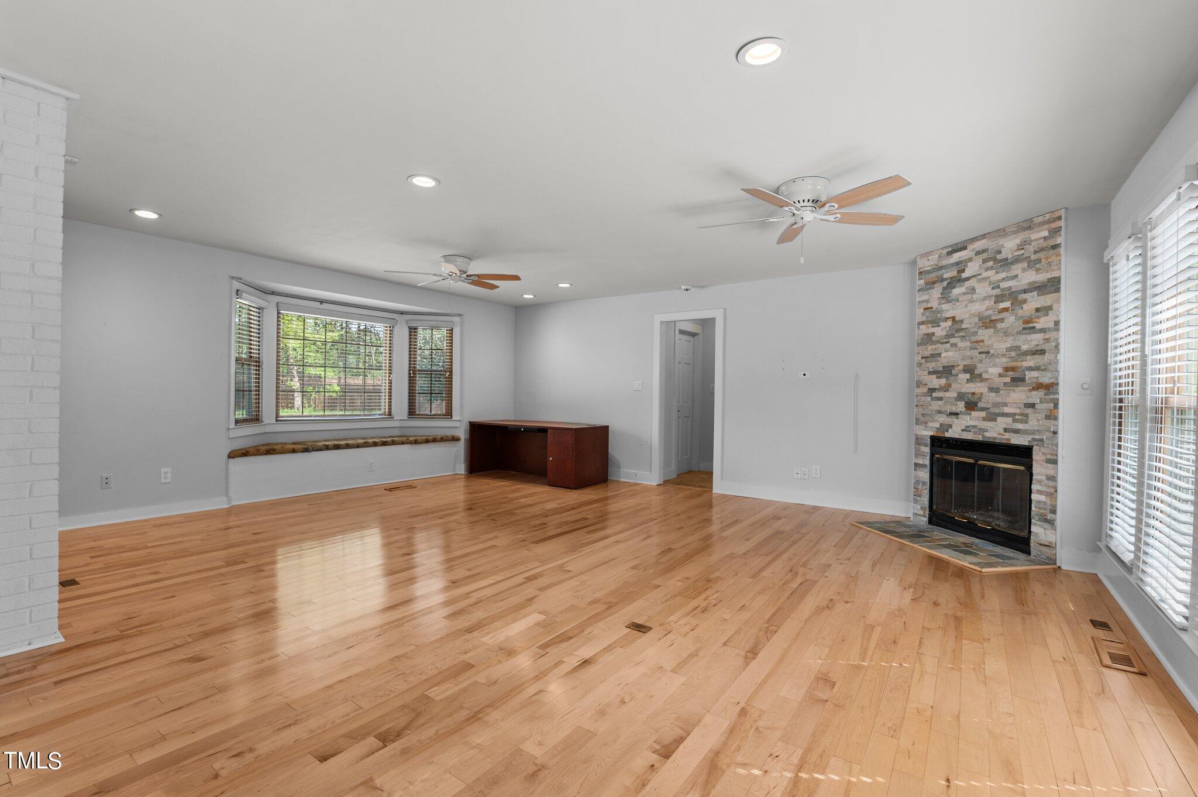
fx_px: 499
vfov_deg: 77.2
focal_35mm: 15
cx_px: 599
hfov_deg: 100.4
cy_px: 398
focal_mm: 15
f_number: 6.3
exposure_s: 1/8
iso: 400
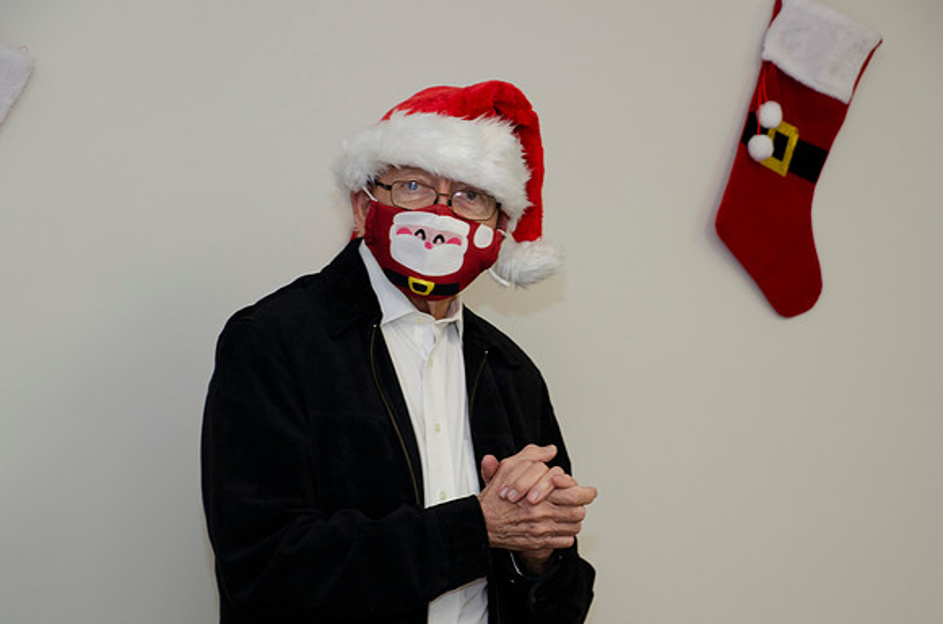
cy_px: 312
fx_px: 3058
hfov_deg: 17.5
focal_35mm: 117
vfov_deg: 11.7
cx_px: 472
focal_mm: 78
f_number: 5.6
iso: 400
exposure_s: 1/60
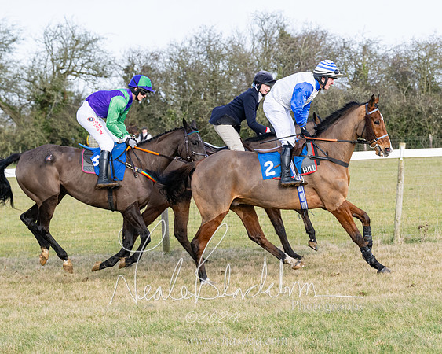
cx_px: 314
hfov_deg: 12.2
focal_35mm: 157
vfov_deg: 9.8
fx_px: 2057
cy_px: 209
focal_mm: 79
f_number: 5
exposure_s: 1/1000
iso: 400
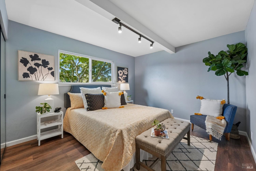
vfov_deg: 81.2
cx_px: 128
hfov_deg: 104.3
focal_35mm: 14
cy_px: 86
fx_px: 100
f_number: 9
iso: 500
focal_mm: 14
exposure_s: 1/25
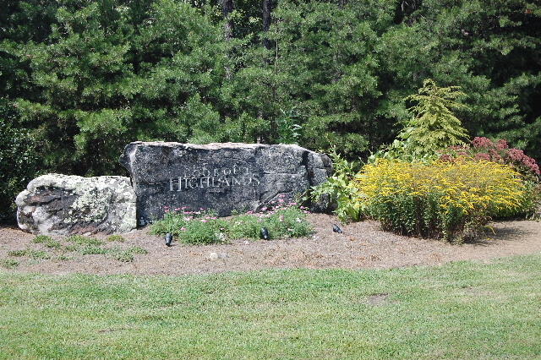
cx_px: 270
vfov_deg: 25.7
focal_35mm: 52
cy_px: 180
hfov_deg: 37.9
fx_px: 789
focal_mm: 35
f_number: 9
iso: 400
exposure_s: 1/125
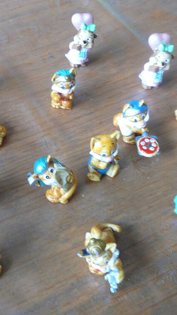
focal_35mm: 51
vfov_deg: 40.6
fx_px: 425
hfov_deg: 23.2
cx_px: 37
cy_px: 158
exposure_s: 1/13
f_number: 2.8
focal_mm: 5.2
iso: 200
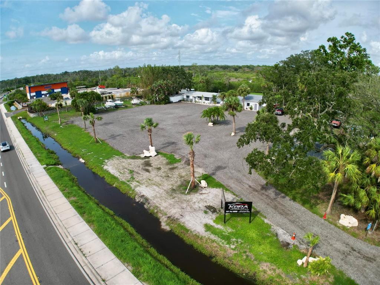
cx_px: 190
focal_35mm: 24
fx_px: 263
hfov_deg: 71.6
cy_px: 142
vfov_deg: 56.8
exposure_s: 1/2500
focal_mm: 6.72
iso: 120
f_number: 1.7
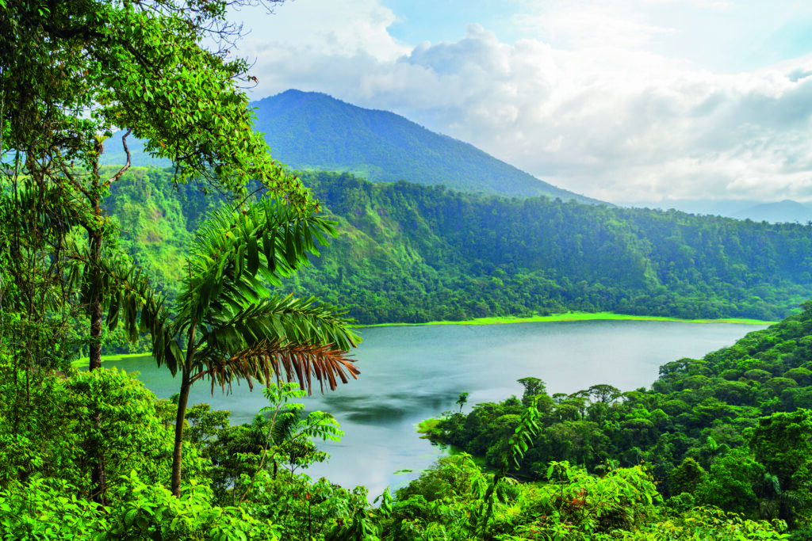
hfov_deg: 61.9
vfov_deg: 43.6
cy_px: 270
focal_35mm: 30
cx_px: 406
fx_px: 677
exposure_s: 1/200
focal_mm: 20
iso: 100
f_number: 8
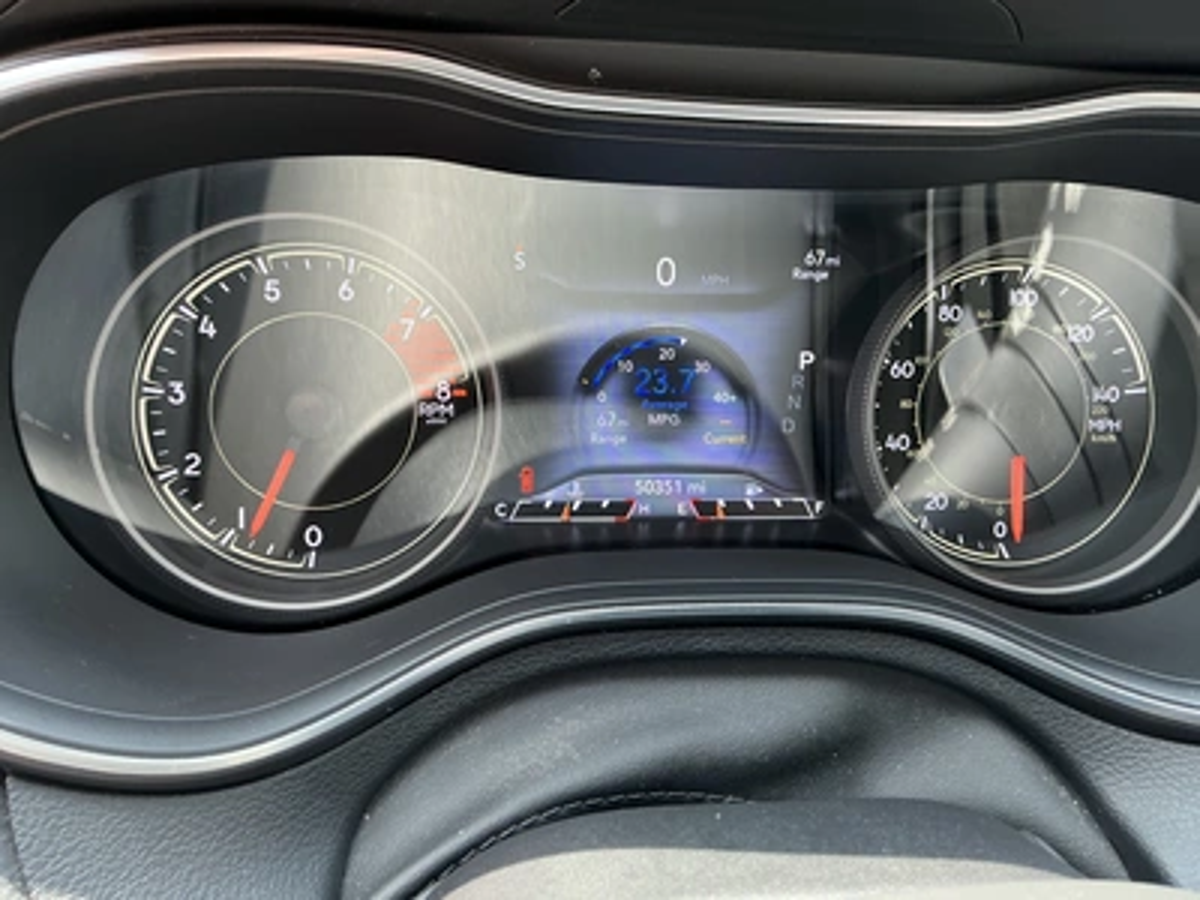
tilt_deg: -26.9
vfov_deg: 49.7
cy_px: 450
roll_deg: -3.9
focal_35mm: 28
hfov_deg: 63.4
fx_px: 971
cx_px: 600
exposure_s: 1/87
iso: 64
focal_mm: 3
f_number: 1.8
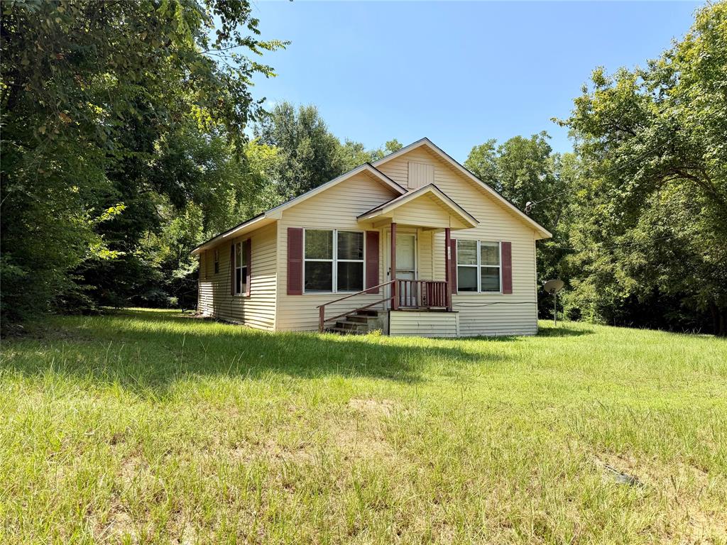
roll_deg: +0.8
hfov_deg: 71.6
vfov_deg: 56.8
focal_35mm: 24
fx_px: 504
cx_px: 364
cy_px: 272
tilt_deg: +2.5
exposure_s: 1/2525
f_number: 1.78
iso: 80
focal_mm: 6.76
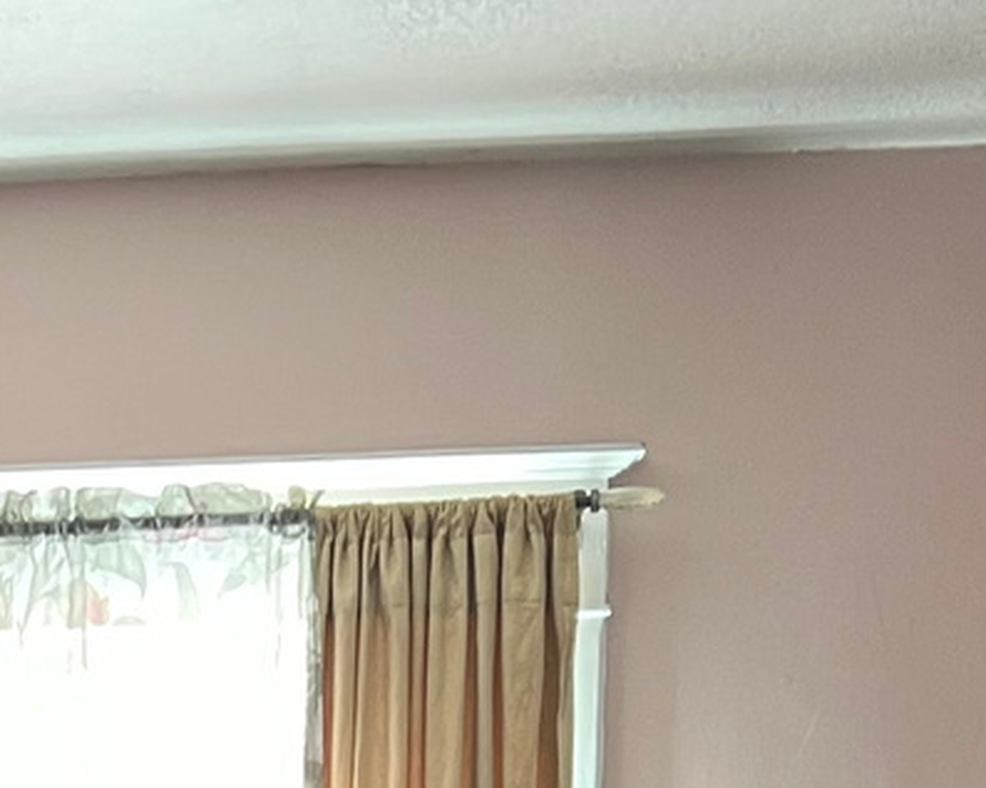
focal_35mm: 131
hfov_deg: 14.2
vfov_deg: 10.5
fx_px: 3820
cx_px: -256
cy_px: 1738
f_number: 1.5
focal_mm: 5.7
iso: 160
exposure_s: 1/60
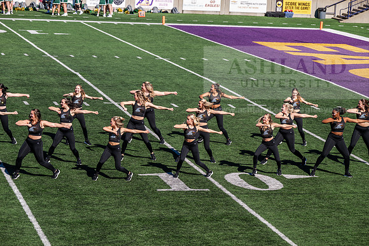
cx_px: 184
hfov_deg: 16.4
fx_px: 1281
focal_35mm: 125
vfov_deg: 11.0
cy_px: 123
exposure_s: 1/1000
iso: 160
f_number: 5
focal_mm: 125
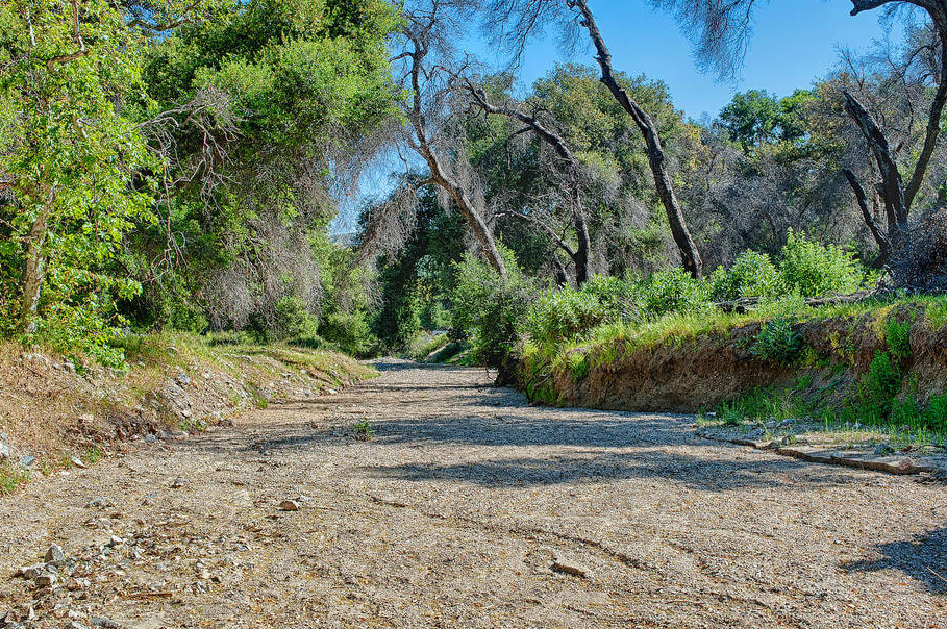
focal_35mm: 46
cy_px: 310
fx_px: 1209
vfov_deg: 29.2
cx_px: 451
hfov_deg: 42.8
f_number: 11
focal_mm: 38
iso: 400
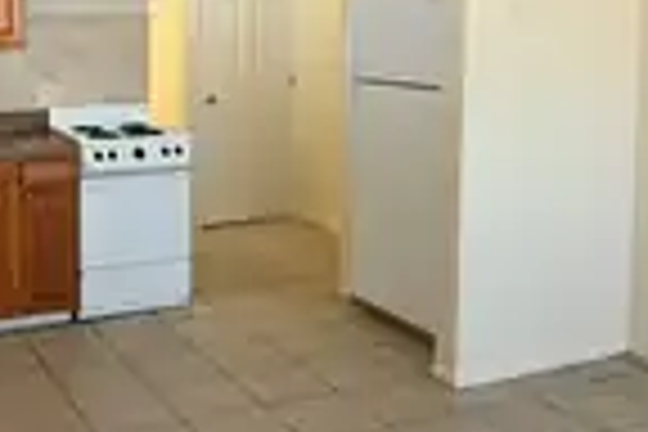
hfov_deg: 38.5
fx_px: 900
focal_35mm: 50
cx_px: 158
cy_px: 79
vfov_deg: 26.4
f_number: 8
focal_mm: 12
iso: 2500
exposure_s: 1/60
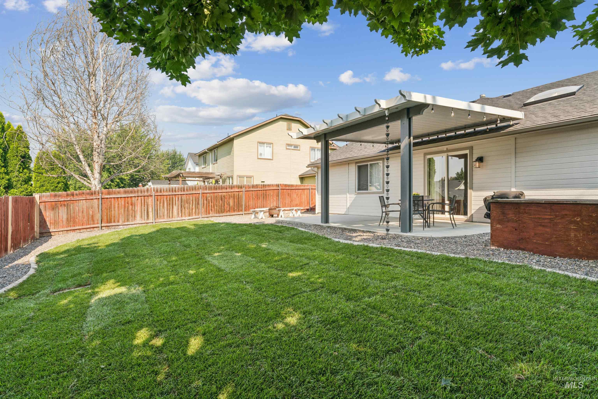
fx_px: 311
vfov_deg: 65.4
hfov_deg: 87.8
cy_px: 200
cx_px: 299
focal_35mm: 19
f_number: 14
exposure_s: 1/80
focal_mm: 18.7
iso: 400
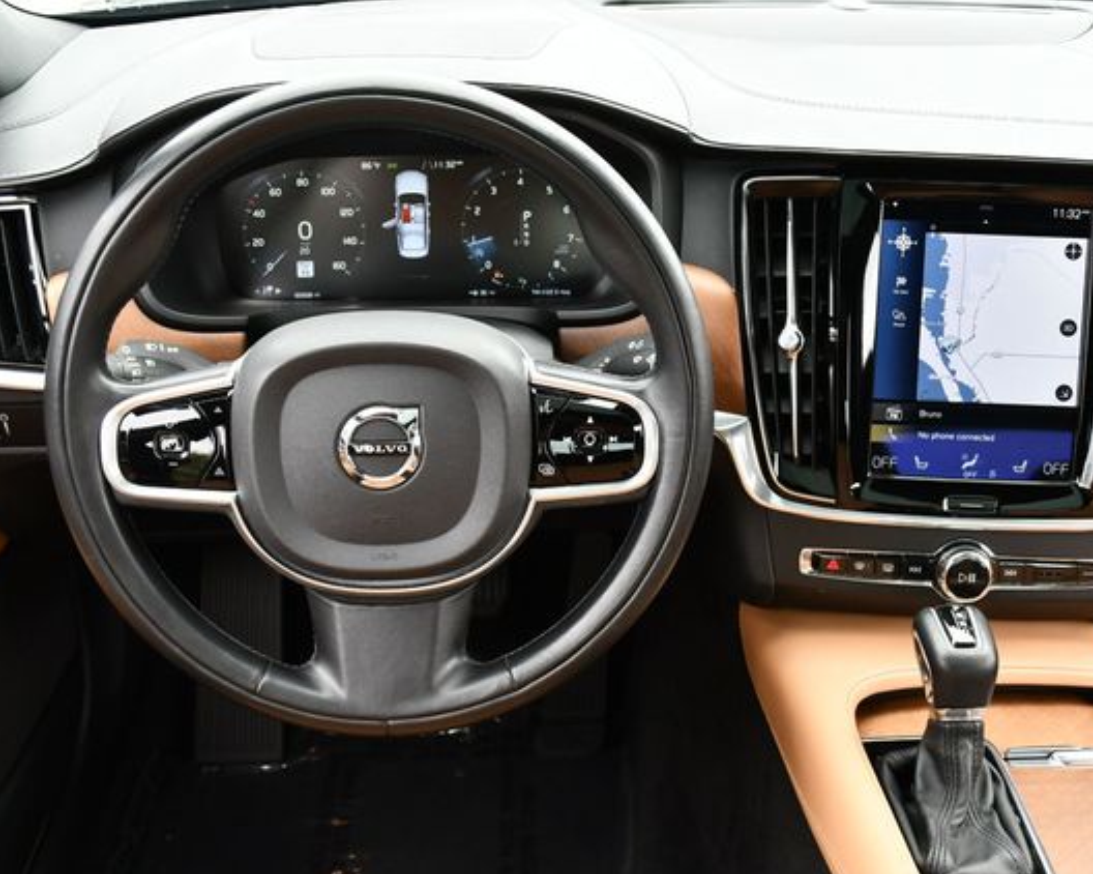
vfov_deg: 36.5
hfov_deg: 44.7
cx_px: 613
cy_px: 441
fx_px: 1326
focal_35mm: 41
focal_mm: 18
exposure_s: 1/250
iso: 400
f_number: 4
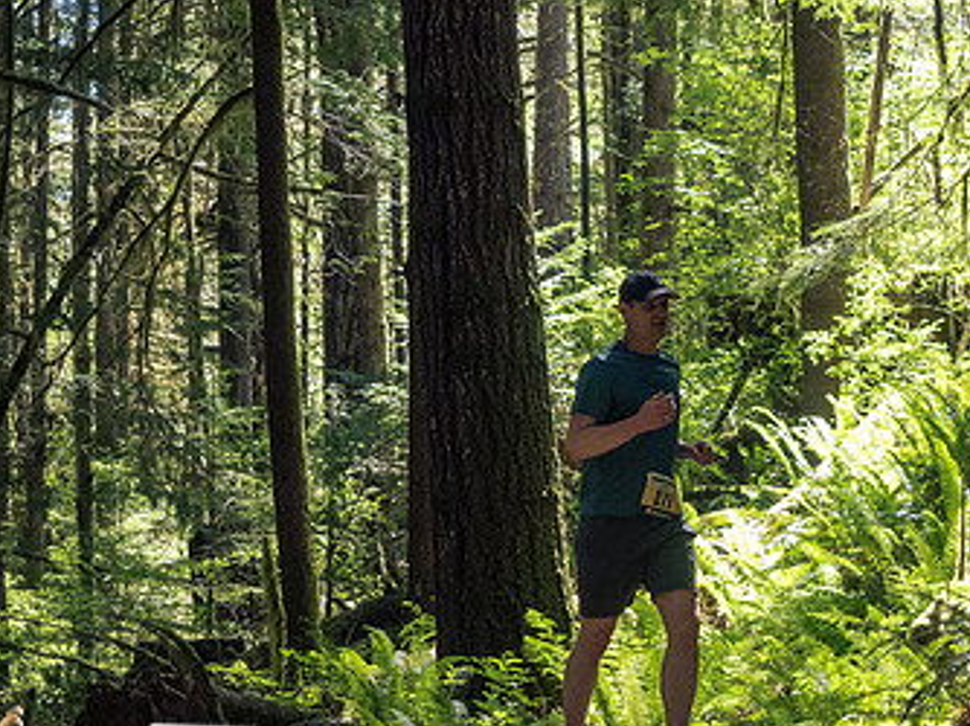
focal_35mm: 139
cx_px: 831
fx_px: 3892
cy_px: 408
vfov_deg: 10.7
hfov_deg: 14.1
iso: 1250
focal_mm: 40
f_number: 2.8
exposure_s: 1/1000
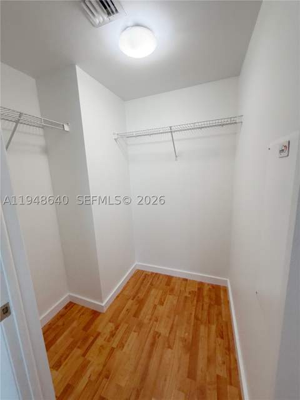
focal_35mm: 14
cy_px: 200
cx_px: 150
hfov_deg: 85.7
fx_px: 162
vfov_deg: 102.1
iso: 160
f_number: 2.2
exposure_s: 1/60
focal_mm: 2.22
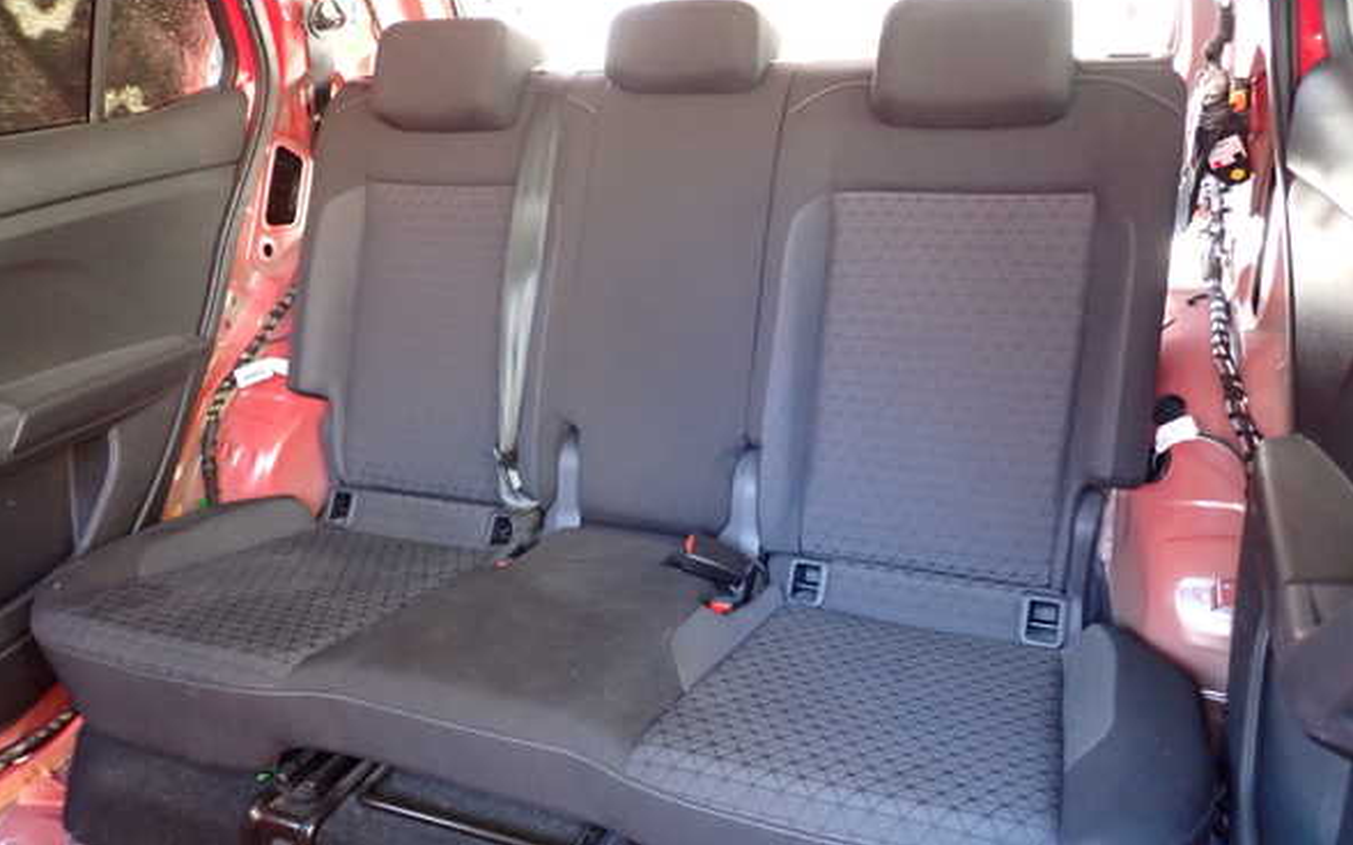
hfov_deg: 68.4
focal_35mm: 27
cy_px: 427
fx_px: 995
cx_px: 668
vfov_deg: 46.0
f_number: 2
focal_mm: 4.5
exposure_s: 1/60
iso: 1000
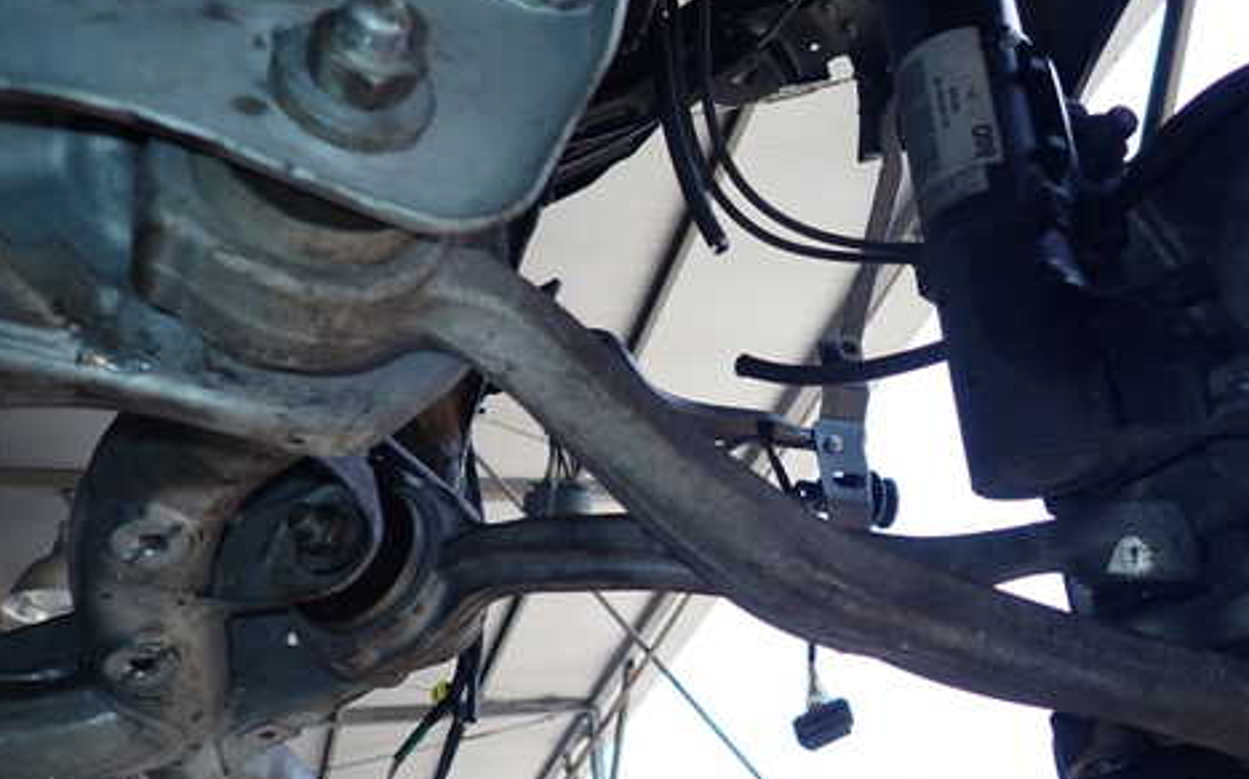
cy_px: 395
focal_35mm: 34
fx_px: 1157
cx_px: 747
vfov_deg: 37.2
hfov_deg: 56.3
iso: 100
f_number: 2
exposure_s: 1/500
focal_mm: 4.5
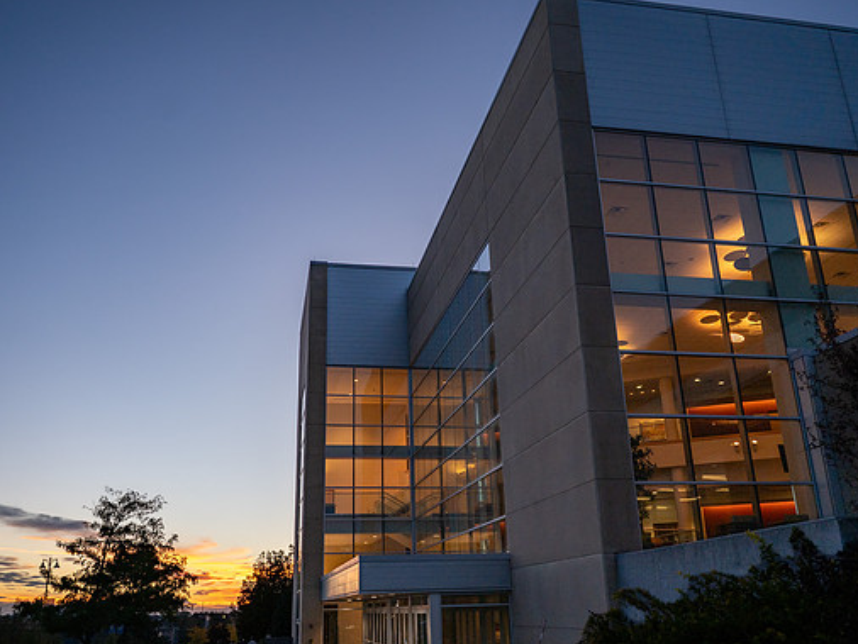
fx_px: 769
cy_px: 326
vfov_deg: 45.5
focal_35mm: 31
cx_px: 424
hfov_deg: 58.3
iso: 125
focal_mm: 24
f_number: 2.8
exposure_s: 1/500
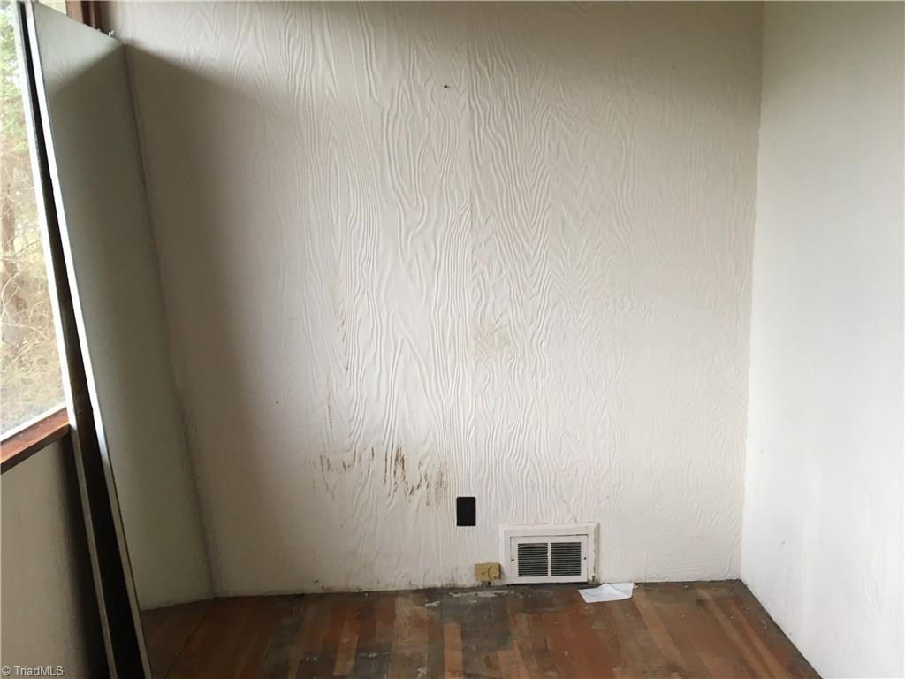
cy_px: 340
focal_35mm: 29
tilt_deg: -8.1
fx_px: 758
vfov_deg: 48.2
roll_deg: +2.5
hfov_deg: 61.7
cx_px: 452
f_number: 2.2
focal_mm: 4.15
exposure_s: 1/30
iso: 64
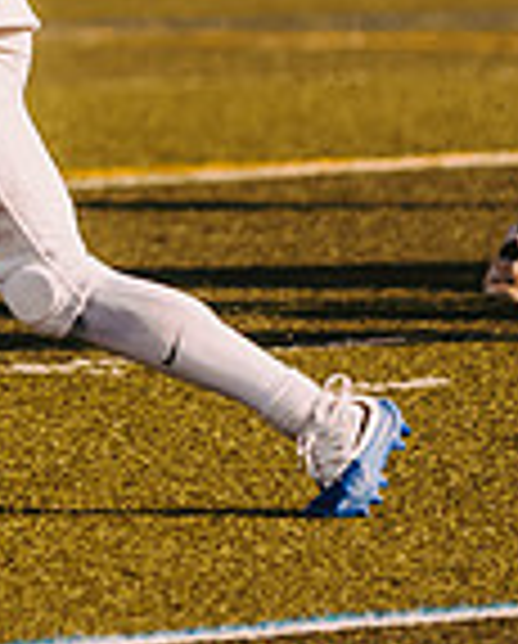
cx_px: -340
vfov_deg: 1.9
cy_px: -206
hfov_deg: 1.5
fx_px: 19236
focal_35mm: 1007
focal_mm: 200
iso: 160
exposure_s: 1/2000
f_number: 2.8
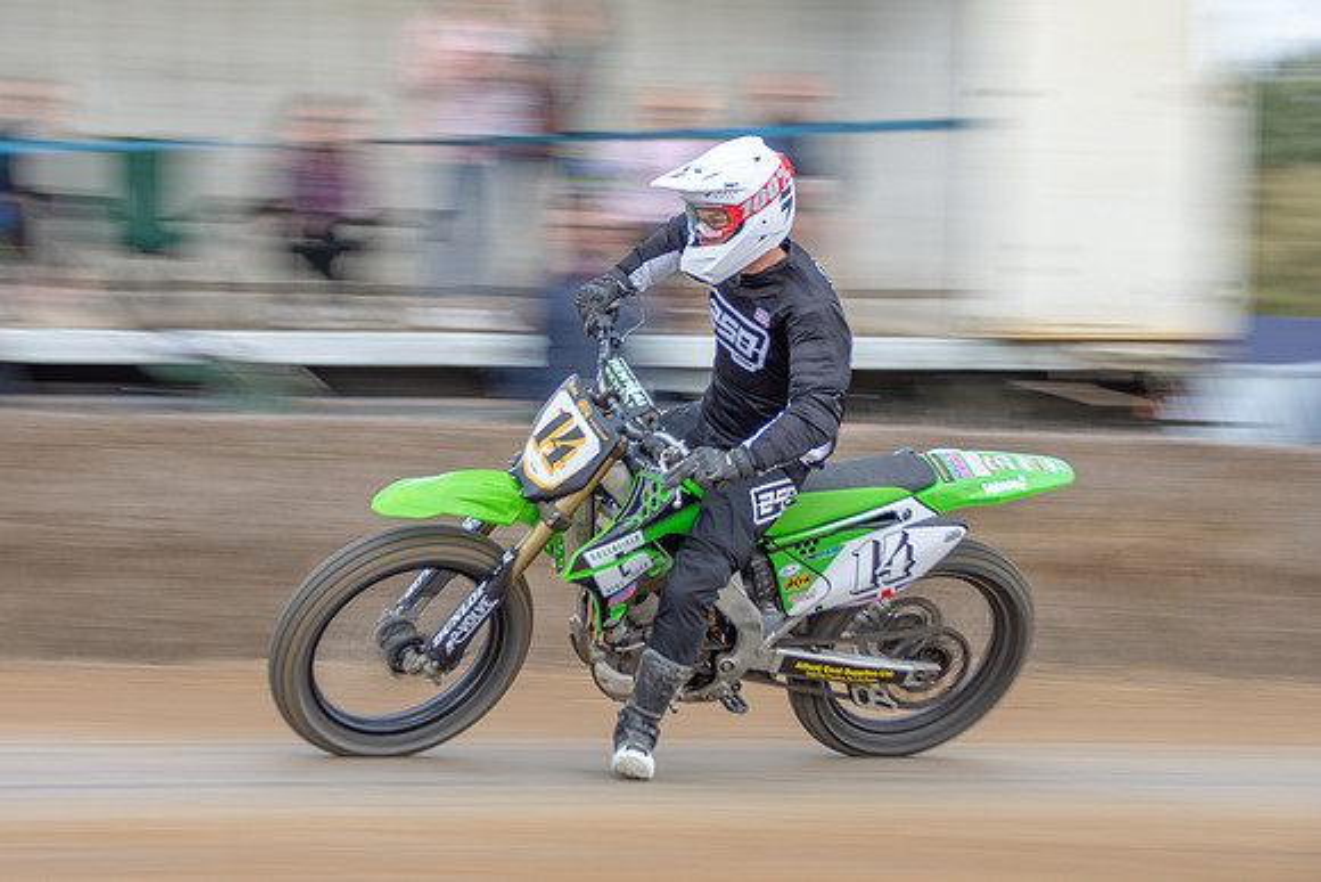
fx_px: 6057
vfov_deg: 8.3
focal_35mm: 165
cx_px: 596
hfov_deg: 12.4
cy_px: 464
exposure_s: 1/100
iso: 100
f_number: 6.3
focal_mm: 92
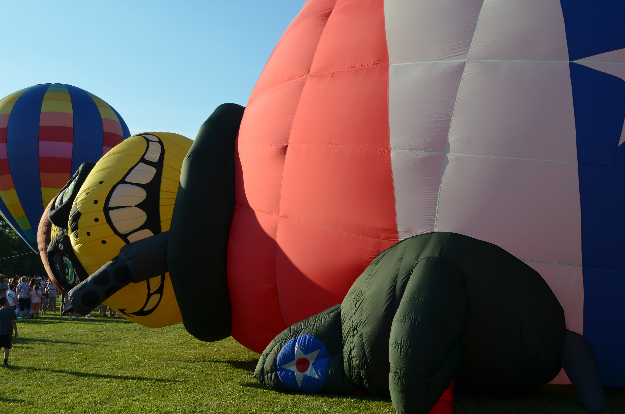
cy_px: 207
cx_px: 312
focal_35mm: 39
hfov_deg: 49.6
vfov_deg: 34.1
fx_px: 676
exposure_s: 1/250
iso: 110
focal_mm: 26
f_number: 8
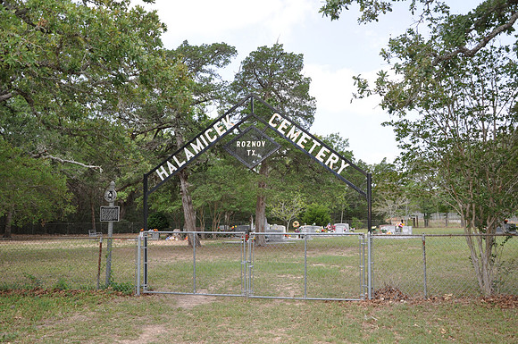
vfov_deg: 39.9
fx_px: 474
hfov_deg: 57.3
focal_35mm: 33
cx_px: 259
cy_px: 172
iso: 200
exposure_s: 1/200
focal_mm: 22
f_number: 6.3
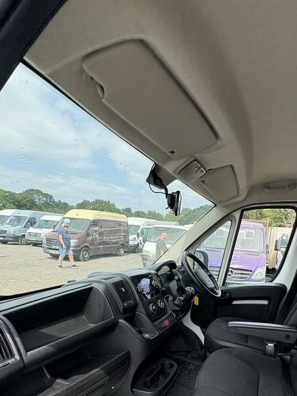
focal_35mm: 21
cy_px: 294
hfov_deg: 62.7
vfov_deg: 73.8
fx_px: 240
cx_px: 183
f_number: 2.2
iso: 64
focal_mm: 2.22
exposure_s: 1/727
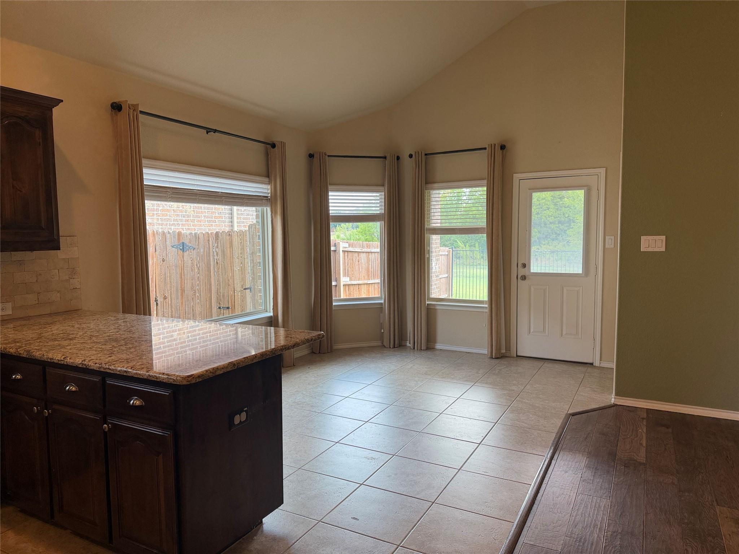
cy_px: 277
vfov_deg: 56.8
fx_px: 512
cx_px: 370
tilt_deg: -5.2
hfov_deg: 71.6
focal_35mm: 24
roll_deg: +1.5
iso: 80
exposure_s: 1/120
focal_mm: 6.76
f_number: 1.78
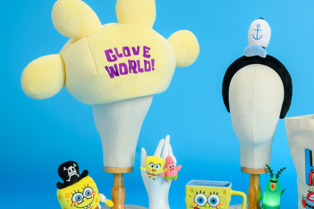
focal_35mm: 61
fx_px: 531
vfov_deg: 22.3
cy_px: 89
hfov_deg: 32.3
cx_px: 237
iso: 320
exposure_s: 1/15
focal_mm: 33.5
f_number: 10
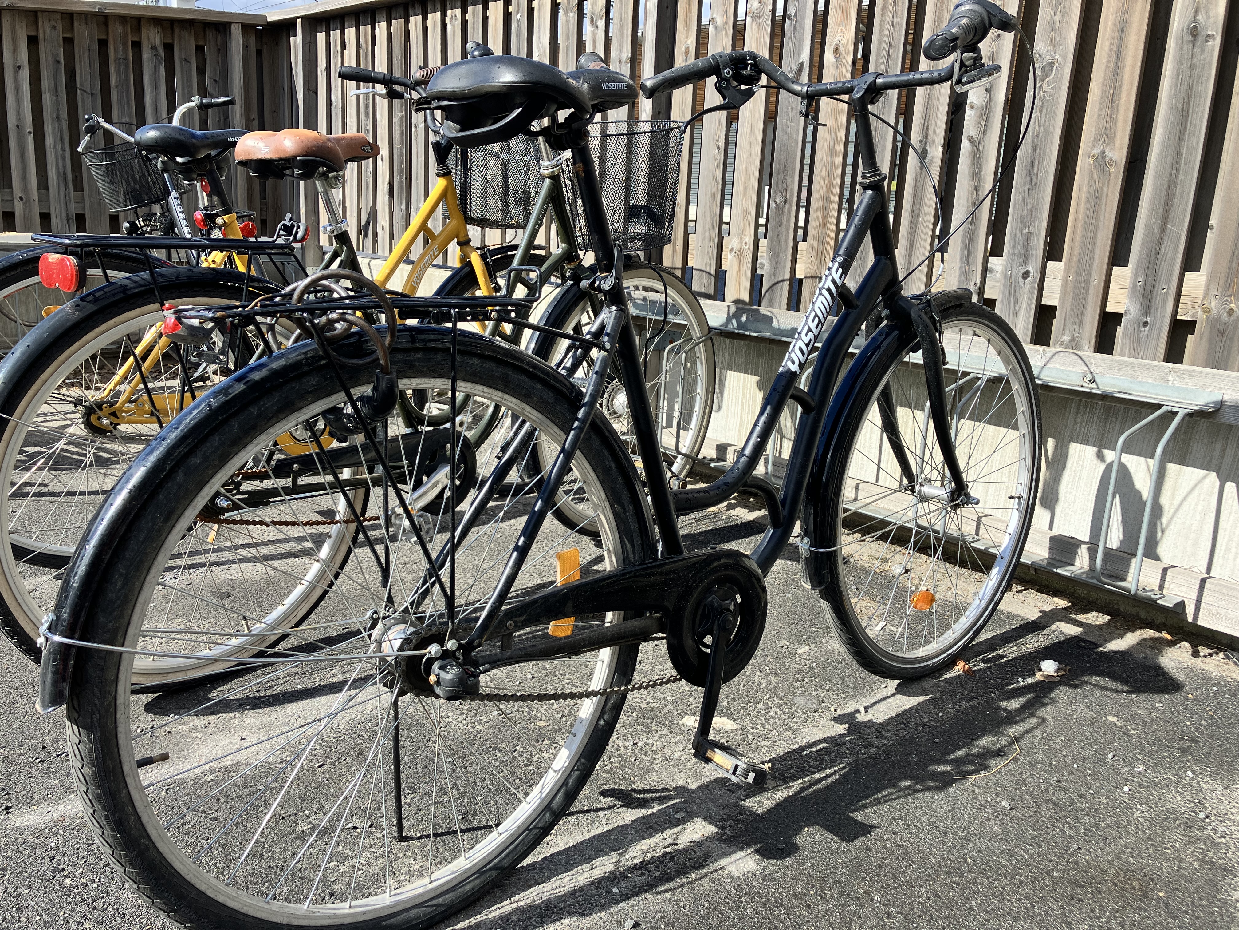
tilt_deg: -14.2
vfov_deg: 49.7
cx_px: 620
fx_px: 1002
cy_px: 465
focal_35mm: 28
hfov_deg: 63.4
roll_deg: -2.6
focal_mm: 3.99
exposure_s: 1/972
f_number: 1.8
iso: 32
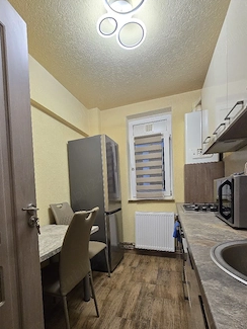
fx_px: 152
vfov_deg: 93.1
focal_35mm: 16
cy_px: 199
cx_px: 109
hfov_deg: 77.8
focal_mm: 2.2
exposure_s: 1/101
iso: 320
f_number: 2.2
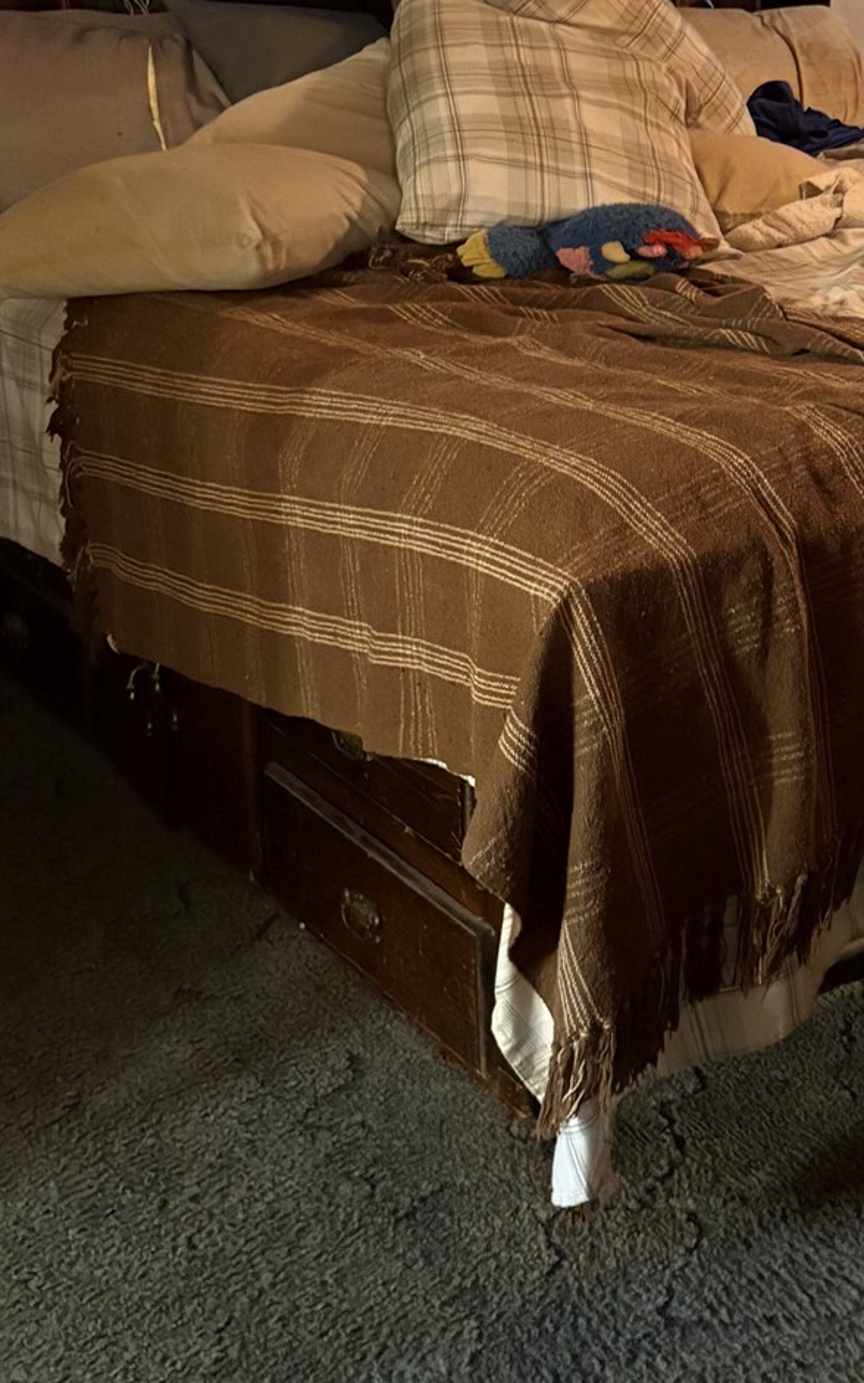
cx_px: 1030
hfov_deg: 20.3
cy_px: 373
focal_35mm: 60
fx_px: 2261
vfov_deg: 33.4
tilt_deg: -12.9
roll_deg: -2.0
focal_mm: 5.96
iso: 800
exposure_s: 1/30
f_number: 1.6
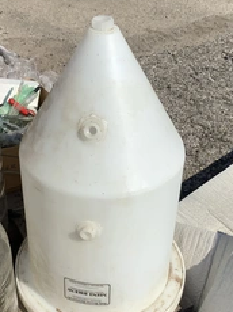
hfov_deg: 26.8
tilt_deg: -41.6
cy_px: 161
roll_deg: -4.5
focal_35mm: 54
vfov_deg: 35.6
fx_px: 486
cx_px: 73
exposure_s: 1/2915
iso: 25
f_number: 2.4
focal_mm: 3.3
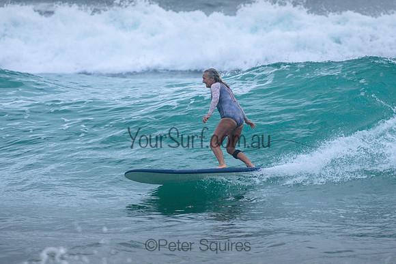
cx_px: 188
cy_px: 101
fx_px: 6053
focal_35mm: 550
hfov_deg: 3.7
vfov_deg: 2.5
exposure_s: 1/2000
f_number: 5.6
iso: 500
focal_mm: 400
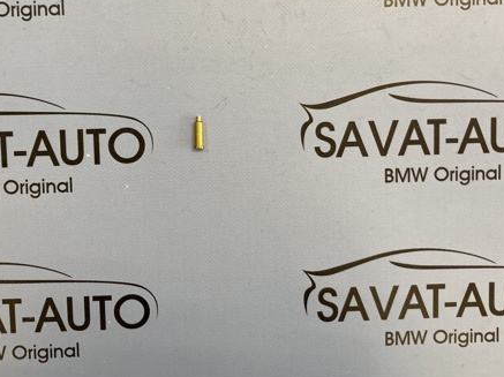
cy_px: 134
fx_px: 596
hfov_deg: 45.7
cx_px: 215
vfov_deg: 34.8
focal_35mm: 41
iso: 80
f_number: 1.8
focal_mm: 3.99
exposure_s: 1/102
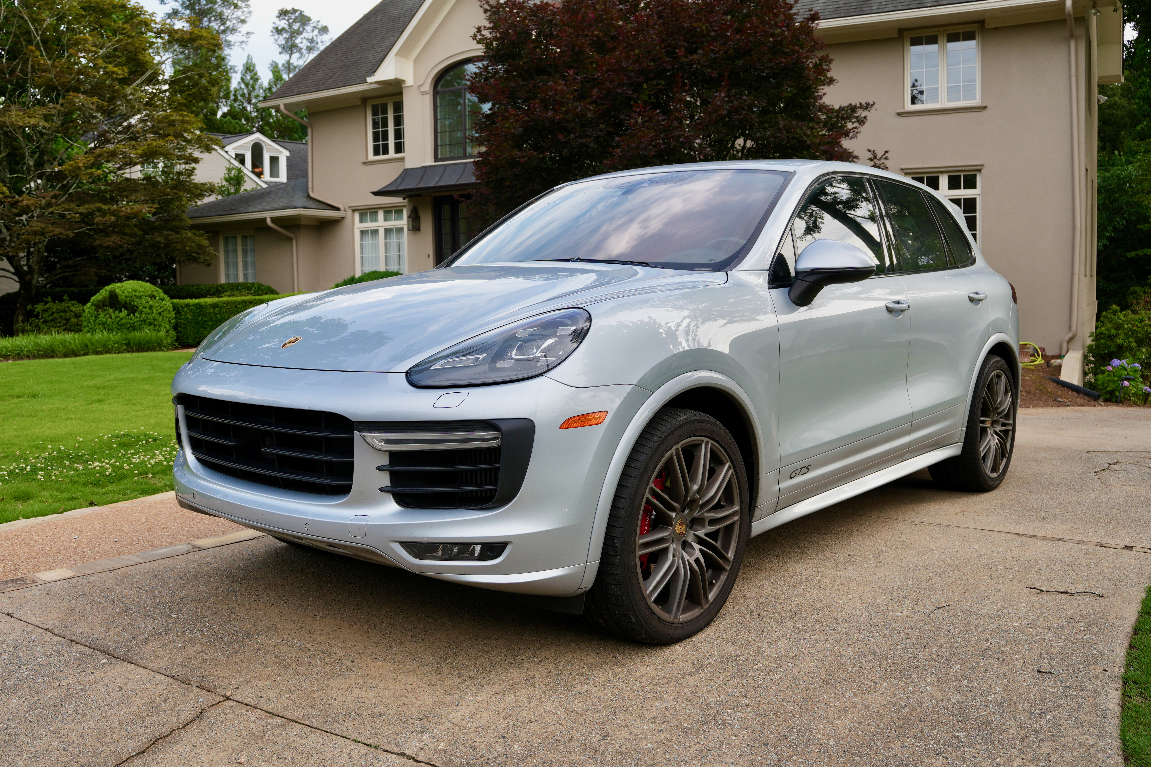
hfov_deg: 59.3
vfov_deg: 41.5
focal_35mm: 32
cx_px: 576
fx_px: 1012
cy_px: 384
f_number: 5
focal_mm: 21.1
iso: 100
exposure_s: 1/250
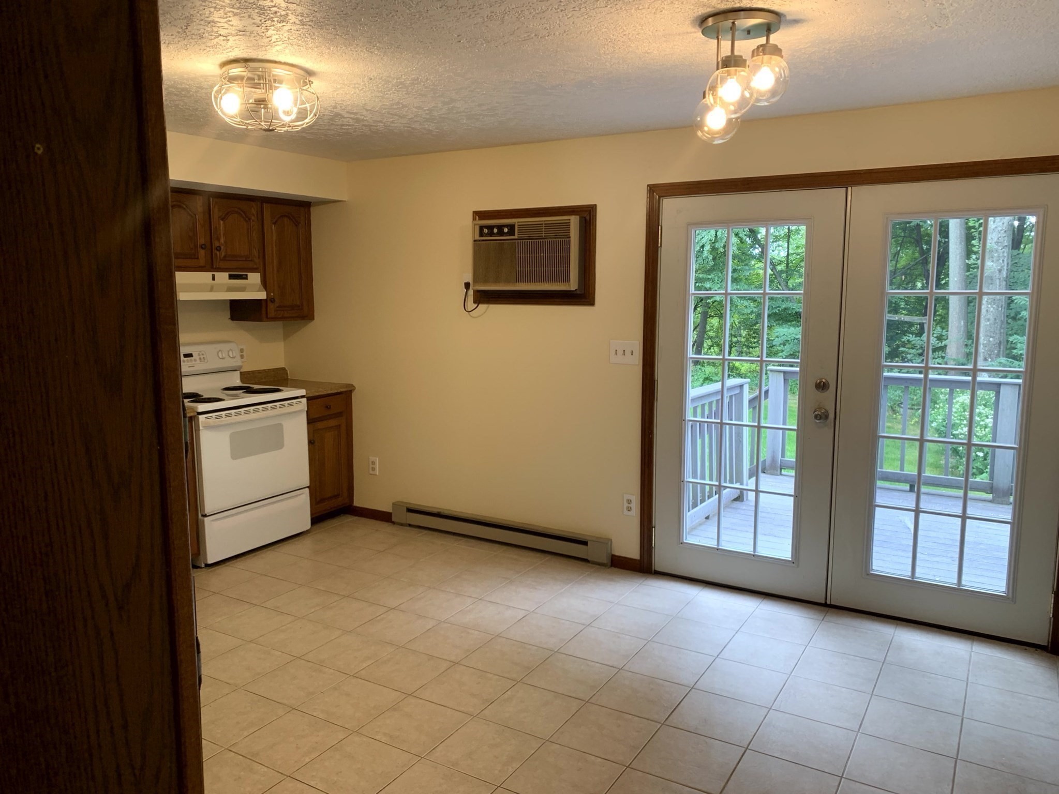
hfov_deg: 67.3
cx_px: 530
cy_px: 397
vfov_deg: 53.1
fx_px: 796
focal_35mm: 26
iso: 50
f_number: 1.8
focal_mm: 4.25
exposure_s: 1/60
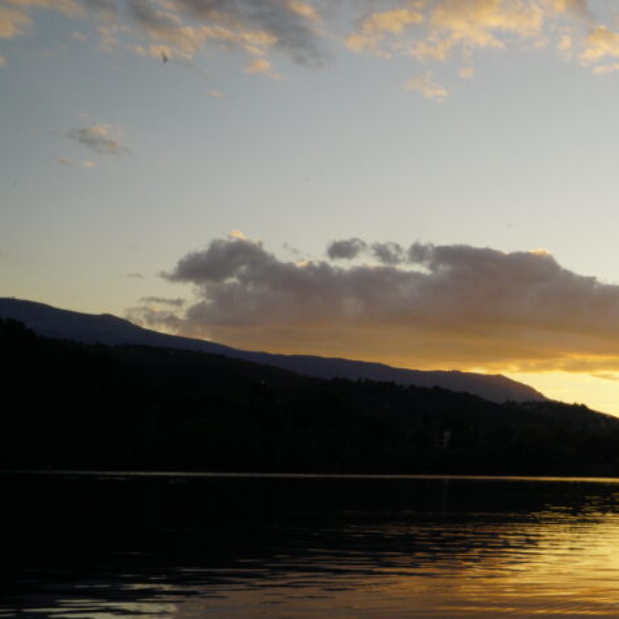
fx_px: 910
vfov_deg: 37.0
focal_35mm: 45
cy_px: 430
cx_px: 678
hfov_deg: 33.0
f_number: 22
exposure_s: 1/90
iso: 1250
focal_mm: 24
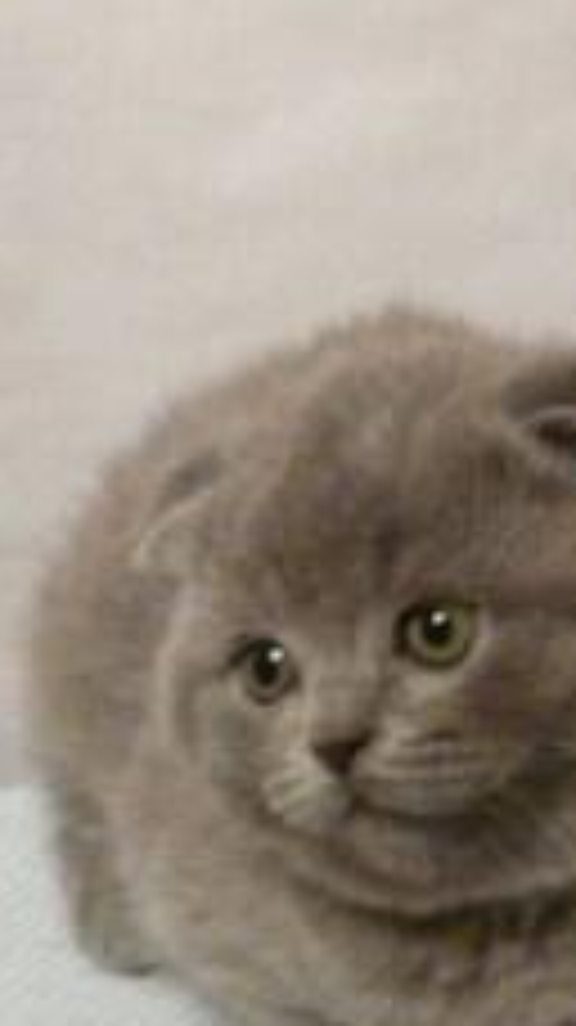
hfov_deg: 9.9
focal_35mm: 120
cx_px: 716
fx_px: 3263
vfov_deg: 17.9
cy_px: 603
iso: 400
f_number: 2.8
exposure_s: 1/13
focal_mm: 5.8
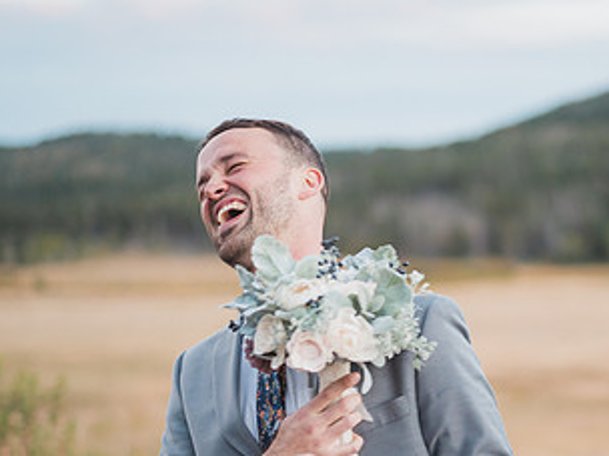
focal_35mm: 95
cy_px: 335
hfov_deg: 20.4
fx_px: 1671
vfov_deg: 15.5
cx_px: 479
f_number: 1.4
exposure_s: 1/250
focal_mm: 50
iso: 400
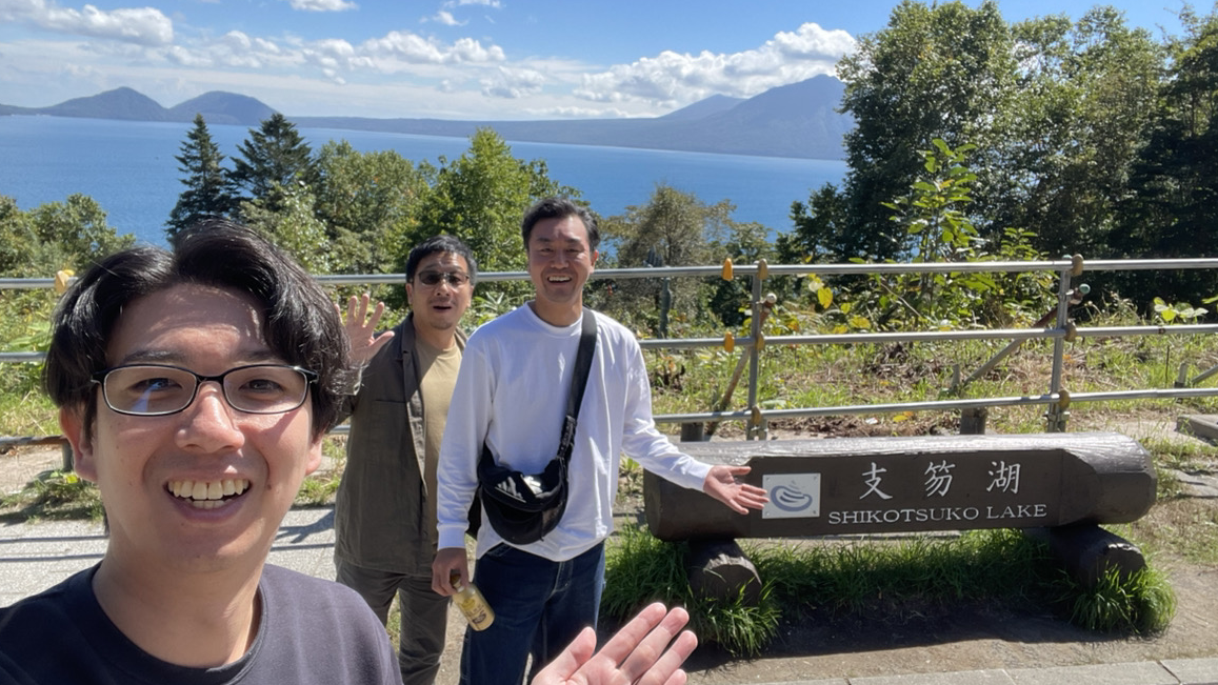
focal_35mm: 26
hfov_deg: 71.9
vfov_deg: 44.3
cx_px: 599
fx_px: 840
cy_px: 302
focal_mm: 2.71
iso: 25
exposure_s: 1/563
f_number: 2.2
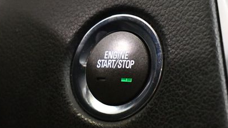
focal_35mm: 125
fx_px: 755
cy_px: 65
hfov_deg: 17.2
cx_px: 117
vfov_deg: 9.7
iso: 7200
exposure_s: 1/60
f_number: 4.8
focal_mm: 38
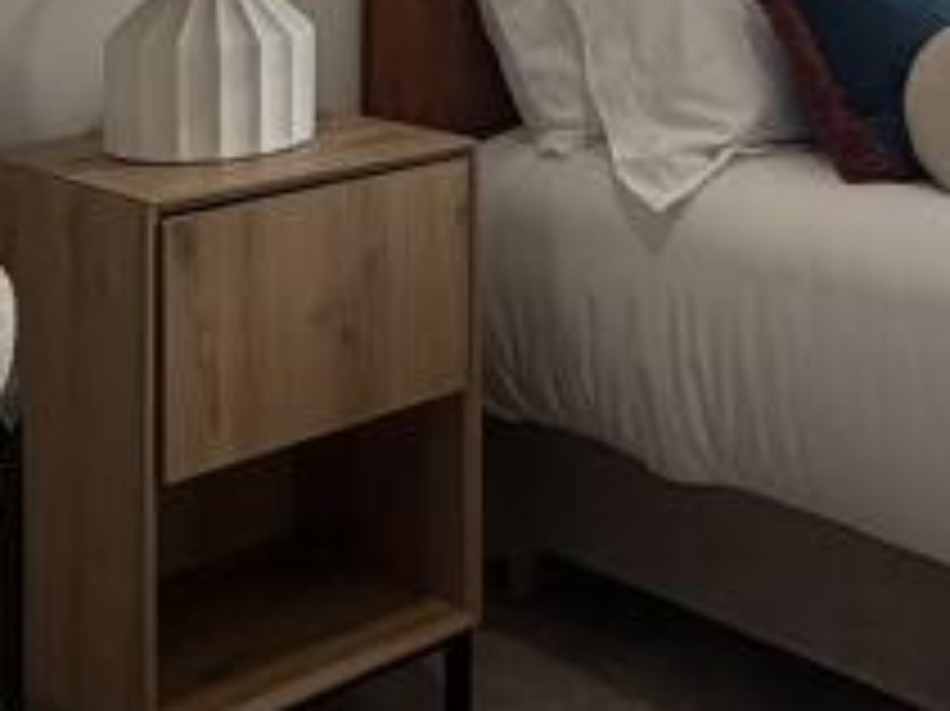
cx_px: 918
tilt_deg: +1.8
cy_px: -279
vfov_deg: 19.5
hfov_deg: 27.2
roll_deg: +0.5
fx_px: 1865
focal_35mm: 68
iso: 40
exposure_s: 1/154
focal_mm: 2.22
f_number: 2.2
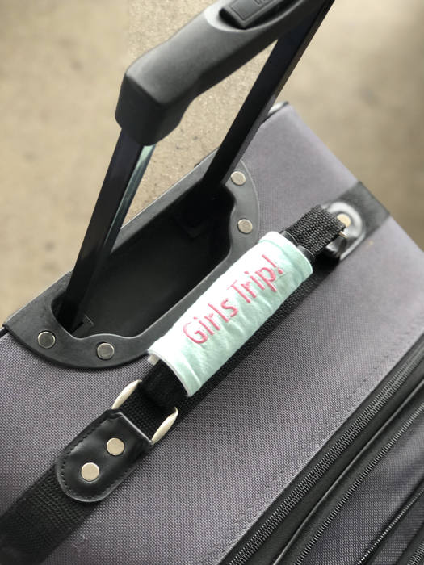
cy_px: 282
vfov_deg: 33.8
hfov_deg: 25.7
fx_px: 931
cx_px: 212
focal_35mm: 57
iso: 25
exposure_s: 1/40
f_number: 2.8
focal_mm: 6.6
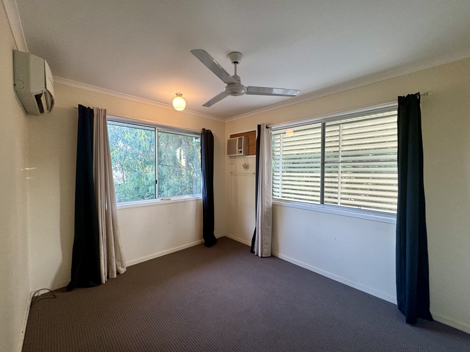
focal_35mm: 14
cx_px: 235
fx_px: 190
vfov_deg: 85.7
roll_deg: +0.5
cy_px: 176
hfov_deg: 102.1
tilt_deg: +0.0
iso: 250
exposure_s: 1/100
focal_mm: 2.22
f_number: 2.2
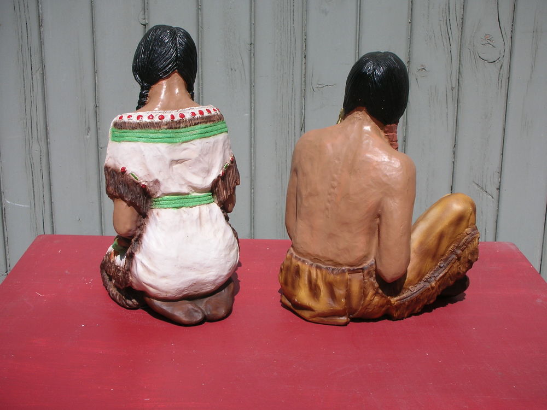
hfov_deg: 36.2
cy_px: 205
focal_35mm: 53
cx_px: 274
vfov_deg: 27.5
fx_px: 838
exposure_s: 1/142
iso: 50
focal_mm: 8.8
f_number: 10.5
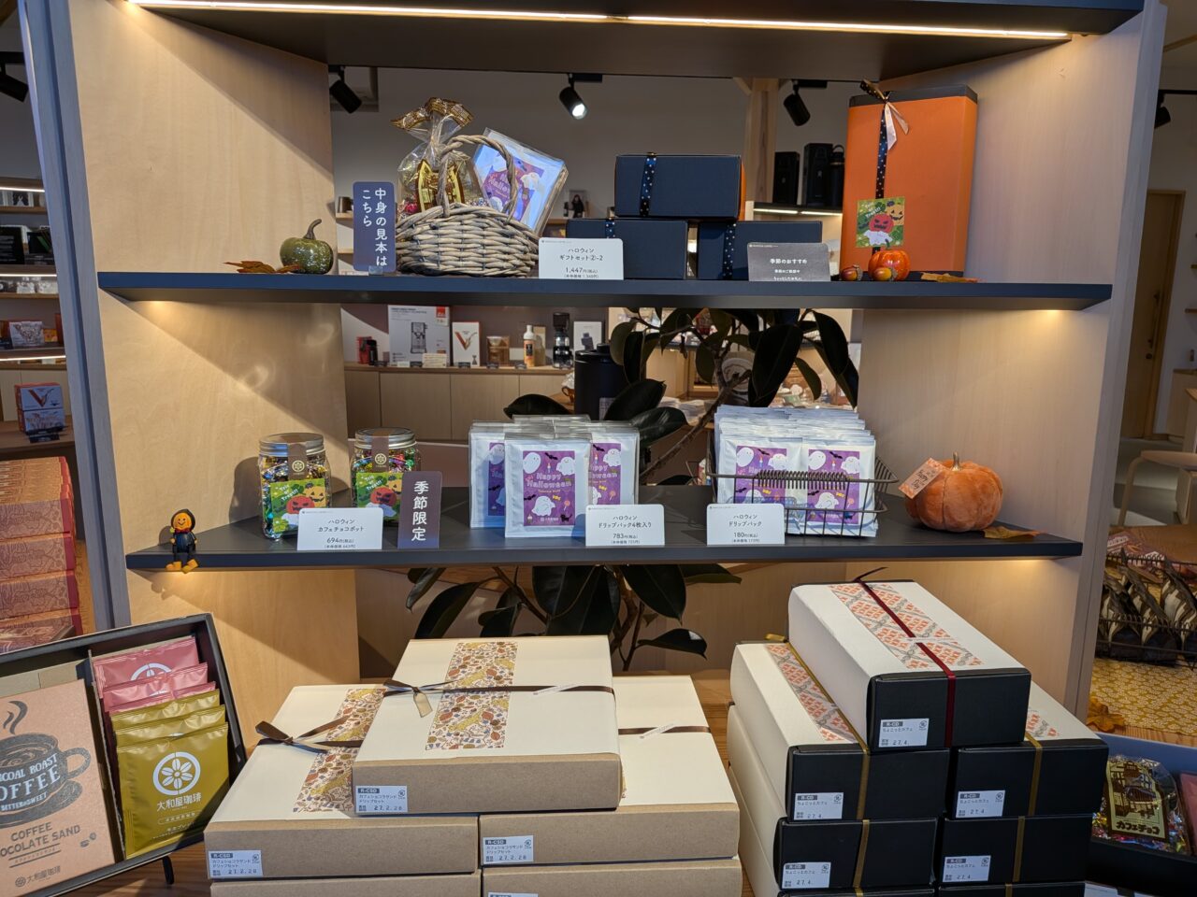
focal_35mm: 24
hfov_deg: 71.6
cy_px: 448
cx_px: 598
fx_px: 830
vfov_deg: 56.8
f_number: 1.7
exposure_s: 1/174
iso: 26
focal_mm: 4.53
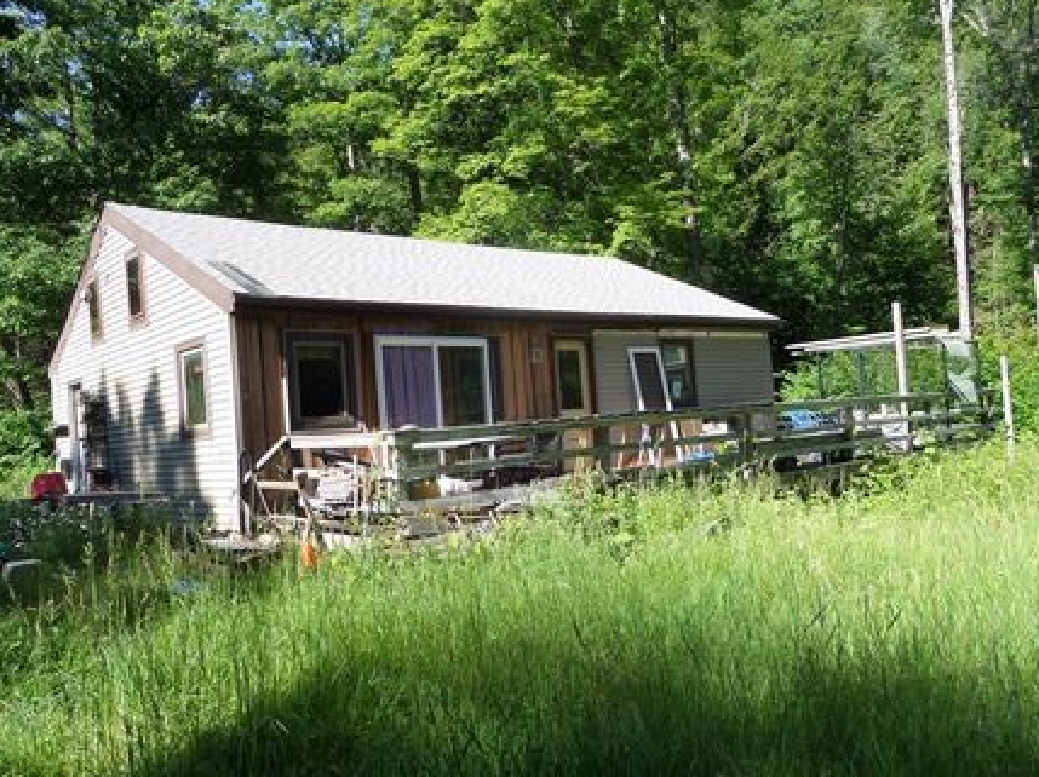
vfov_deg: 49.6
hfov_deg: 63.4
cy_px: 418
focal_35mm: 28
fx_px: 840
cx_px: 472
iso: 100
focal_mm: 4
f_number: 3.2
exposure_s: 1/500
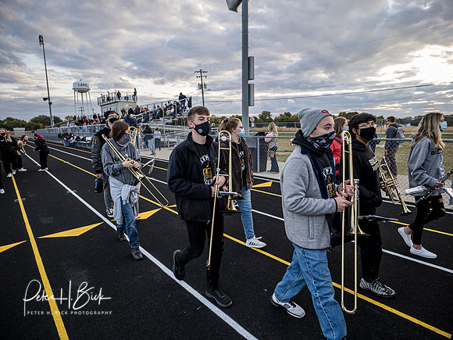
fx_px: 262
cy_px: 170
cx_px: 226
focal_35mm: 20
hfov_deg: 81.7
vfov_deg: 66.0
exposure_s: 1/640
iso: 200
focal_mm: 10
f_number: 1.7
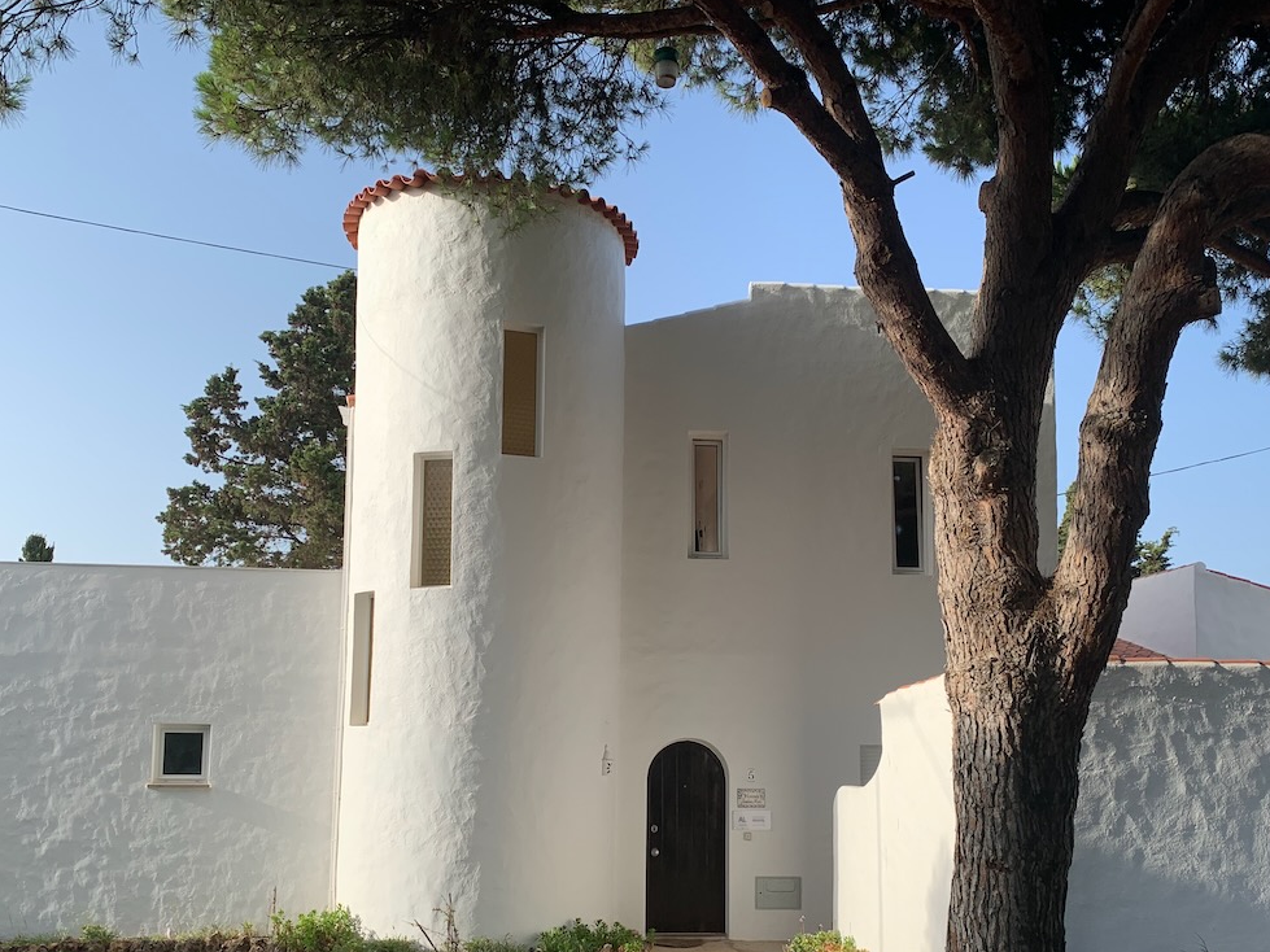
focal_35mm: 34
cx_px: 680
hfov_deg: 53.9
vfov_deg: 41.4
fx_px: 1247
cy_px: 611
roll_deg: -0.1
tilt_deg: +5.1
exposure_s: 1/1387
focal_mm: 4.25
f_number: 1.8
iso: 25
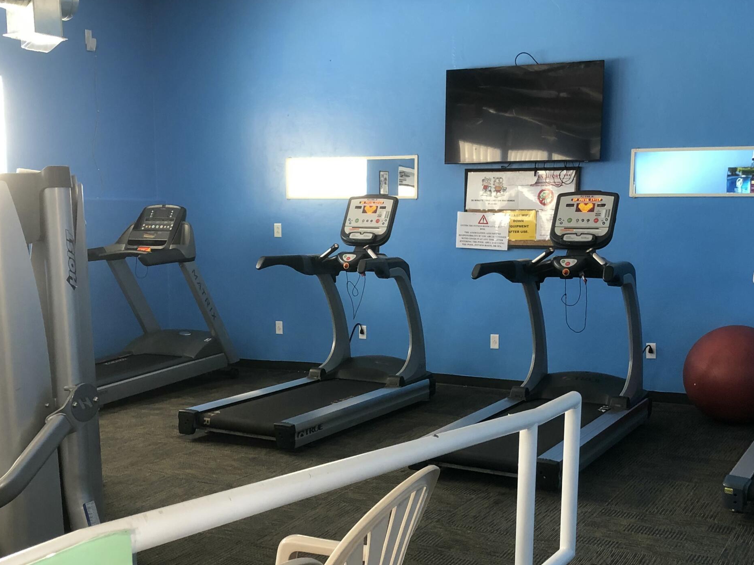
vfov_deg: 31.9
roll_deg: -0.3
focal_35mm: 45
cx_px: 384
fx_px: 980
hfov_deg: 42.1
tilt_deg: -9.0
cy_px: 380
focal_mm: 3.99
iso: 40
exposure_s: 1/17
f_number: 1.8
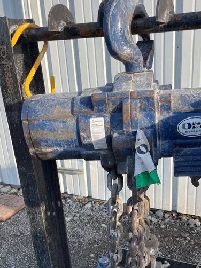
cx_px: 126
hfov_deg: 37.5
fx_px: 294
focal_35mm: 38
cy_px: 175
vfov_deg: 48.3
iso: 50
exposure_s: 1/1106
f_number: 1.6
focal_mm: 5.1
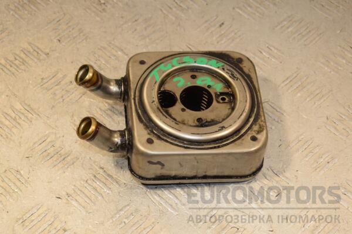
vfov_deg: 13.8
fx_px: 968
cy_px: 117
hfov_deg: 20.6
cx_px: 176
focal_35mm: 99
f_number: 8
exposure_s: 1/200
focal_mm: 66
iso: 800
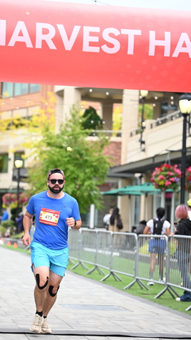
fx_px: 962
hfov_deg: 11.3
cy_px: 191
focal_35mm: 107
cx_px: 75
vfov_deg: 20.0
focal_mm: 88
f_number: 2.8
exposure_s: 1/1600
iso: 640
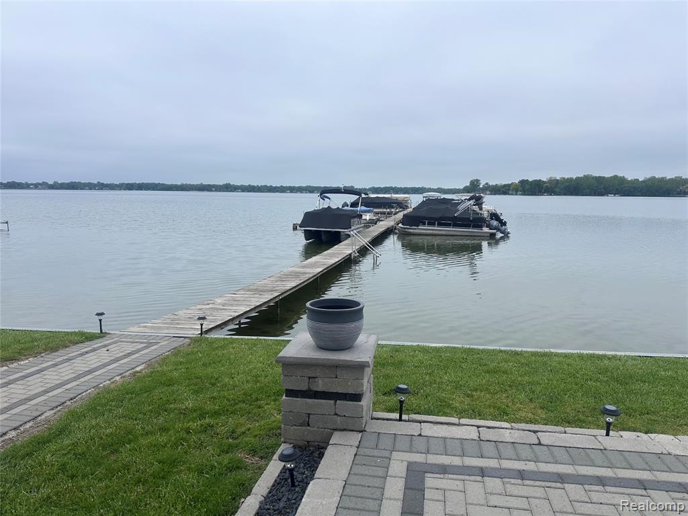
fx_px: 477
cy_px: 258
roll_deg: +0.2
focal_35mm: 24
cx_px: 344
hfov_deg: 71.6
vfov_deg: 56.8
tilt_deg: -7.9
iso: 80
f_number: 1.78
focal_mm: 6.86
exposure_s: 1/4348
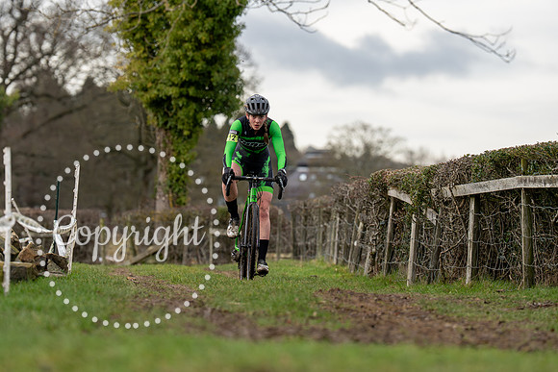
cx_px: 250
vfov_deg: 6.4
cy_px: 128
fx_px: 3341
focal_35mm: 216
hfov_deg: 9.5
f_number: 3.5
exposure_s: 1/1000
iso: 800
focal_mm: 158
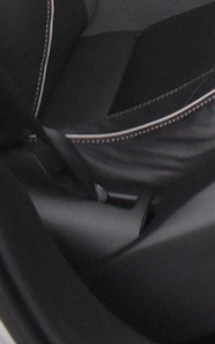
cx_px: 579
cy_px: -279
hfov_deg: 7.9
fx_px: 1404
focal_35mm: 150
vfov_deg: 12.7
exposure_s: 1/30
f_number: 3.5
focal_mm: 18
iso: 3200
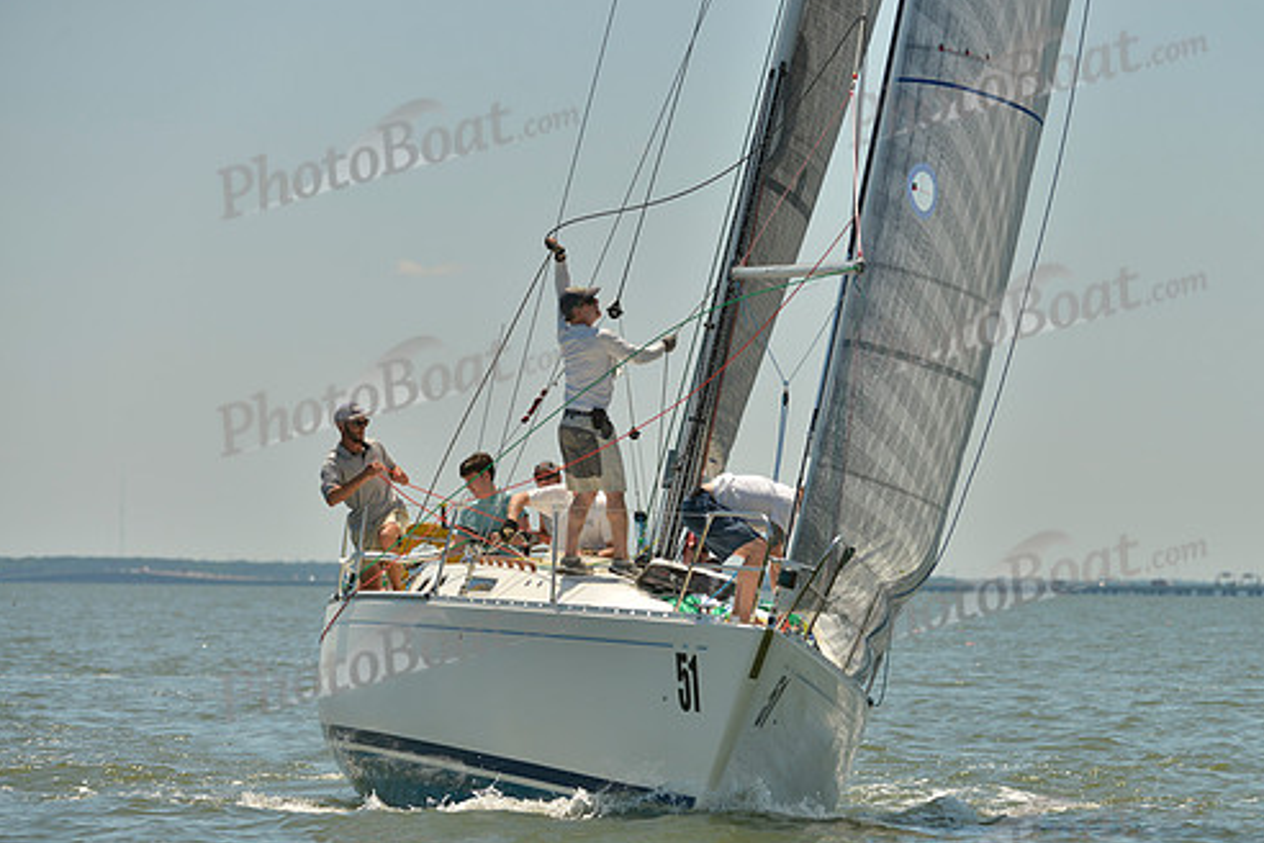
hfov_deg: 8.7
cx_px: 714
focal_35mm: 236
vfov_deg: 5.8
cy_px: 487
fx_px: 8286
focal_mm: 200
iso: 200
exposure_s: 1/1600
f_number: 5.6
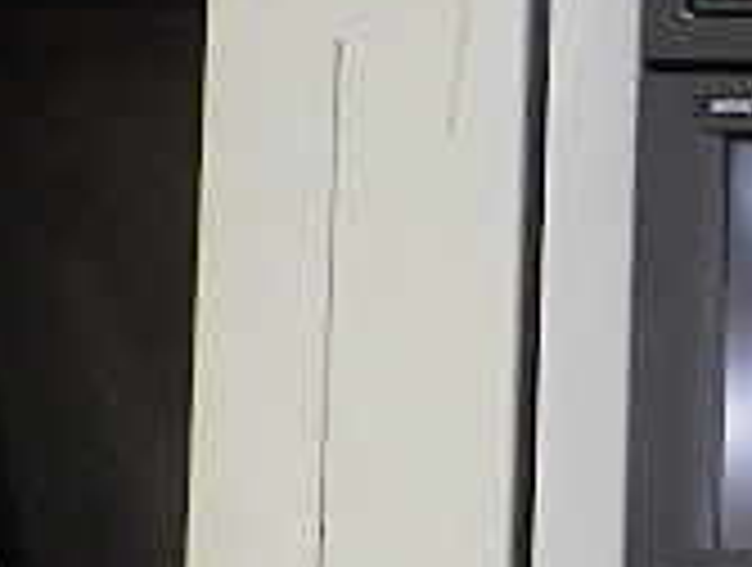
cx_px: 1198
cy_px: 729
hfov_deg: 16.4
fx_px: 2329
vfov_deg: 13.4
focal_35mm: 107
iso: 1000
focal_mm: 5
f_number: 3.5
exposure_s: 1/45
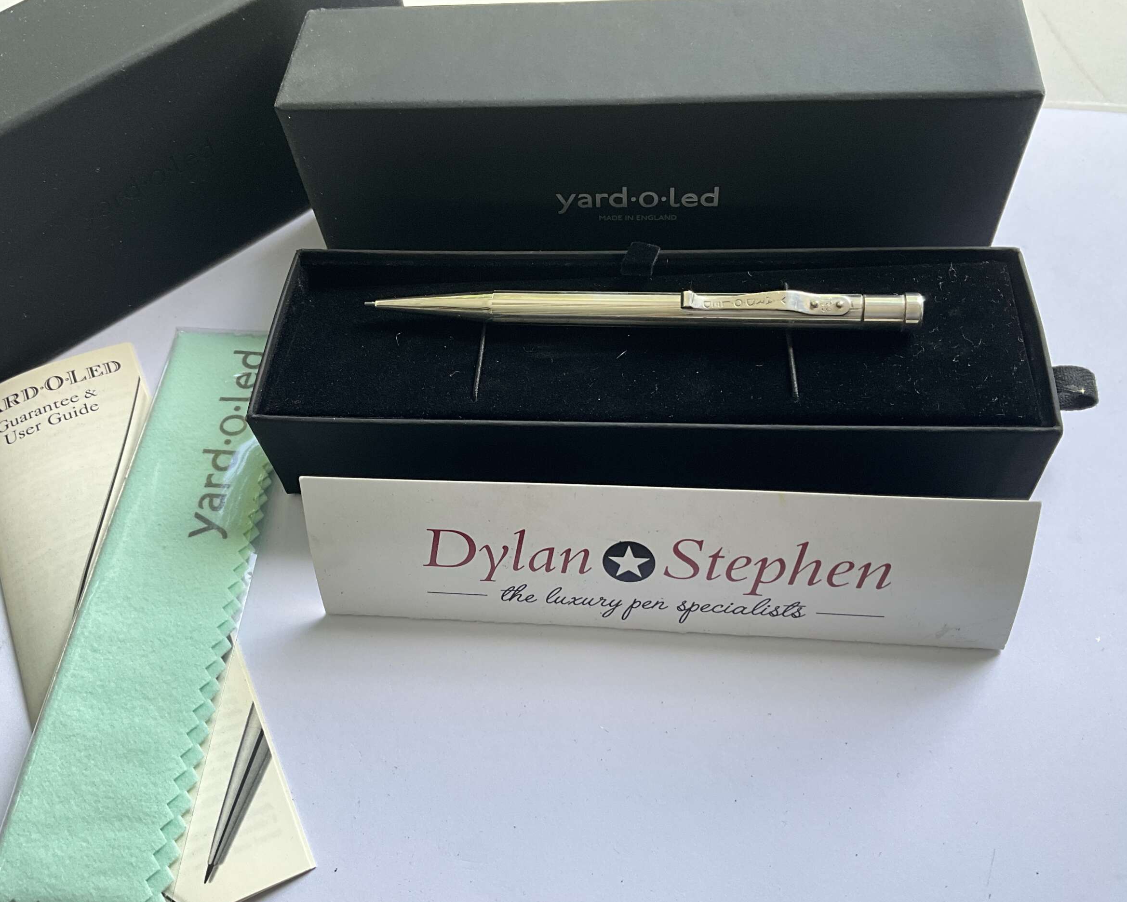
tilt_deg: -56.0
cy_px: 453
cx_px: 516
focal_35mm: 31
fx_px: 1034
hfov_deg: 57.1
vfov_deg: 47.1
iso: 40
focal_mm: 3
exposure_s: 1/122
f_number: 1.8
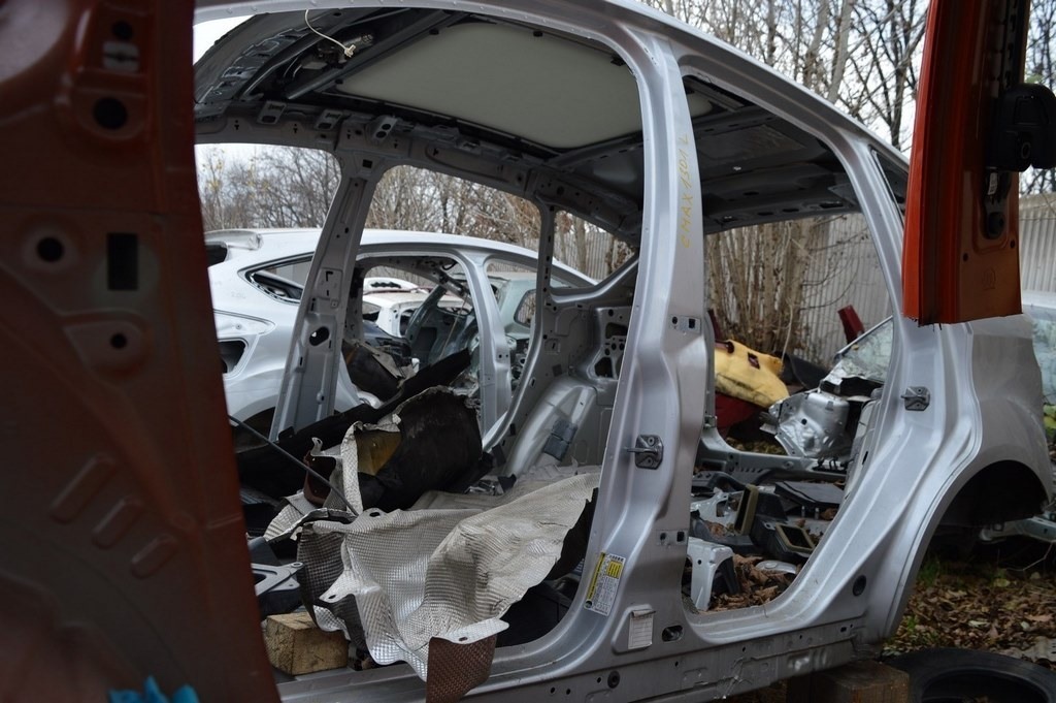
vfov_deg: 43.5
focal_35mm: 30
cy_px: 352
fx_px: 879
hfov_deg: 62.0
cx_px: 528
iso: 110
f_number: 5.6
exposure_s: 1/125
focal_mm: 20
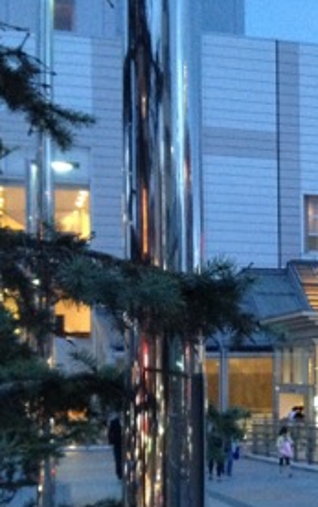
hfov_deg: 14.5
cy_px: 382
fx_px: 1190
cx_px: 426
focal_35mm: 86
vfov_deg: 23.8
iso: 400
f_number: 2.4
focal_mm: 4.28
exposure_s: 1/20
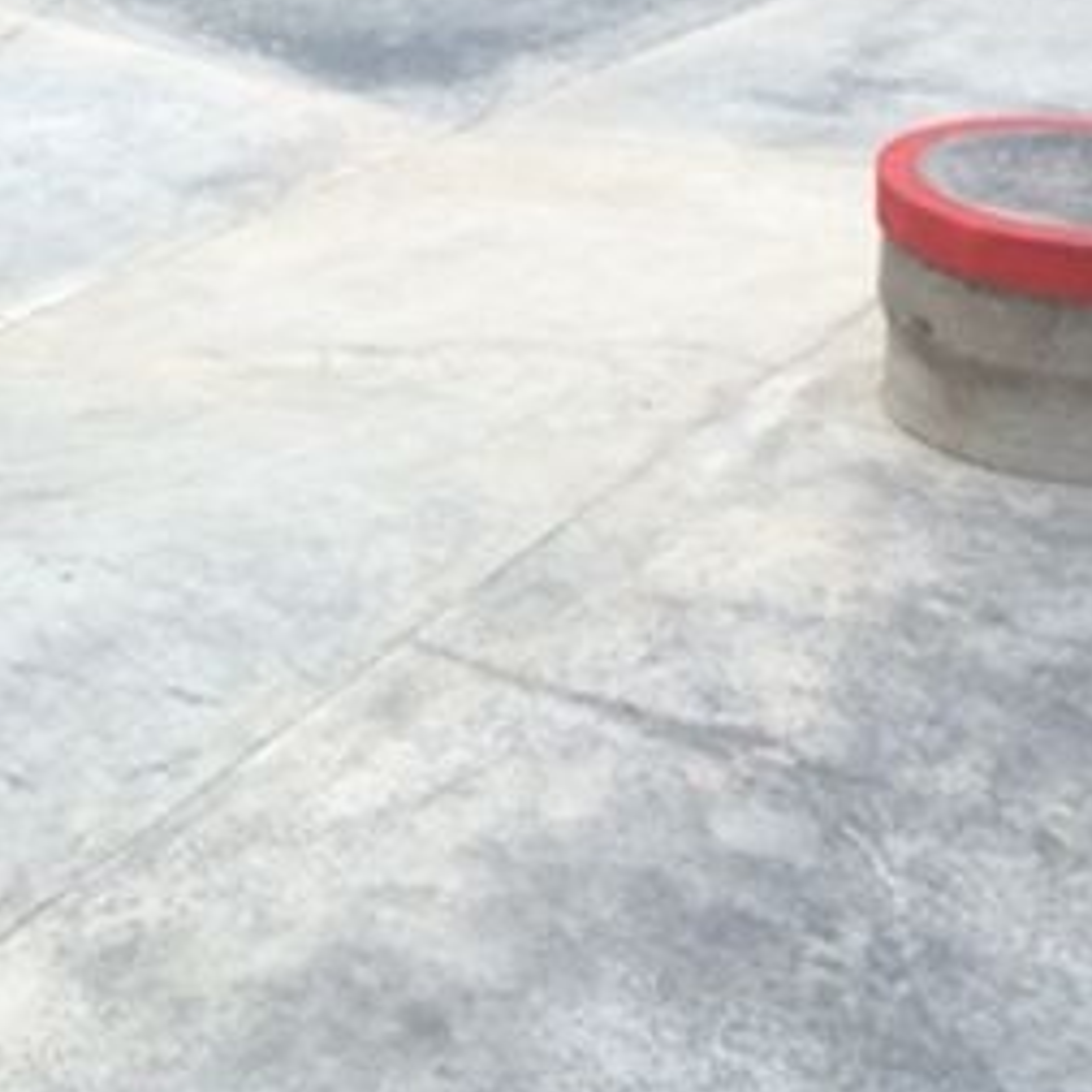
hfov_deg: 20.7
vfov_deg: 20.9
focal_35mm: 81
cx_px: -4
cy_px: 86
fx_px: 2891
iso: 25
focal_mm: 4.15
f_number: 2.2
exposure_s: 1/1115
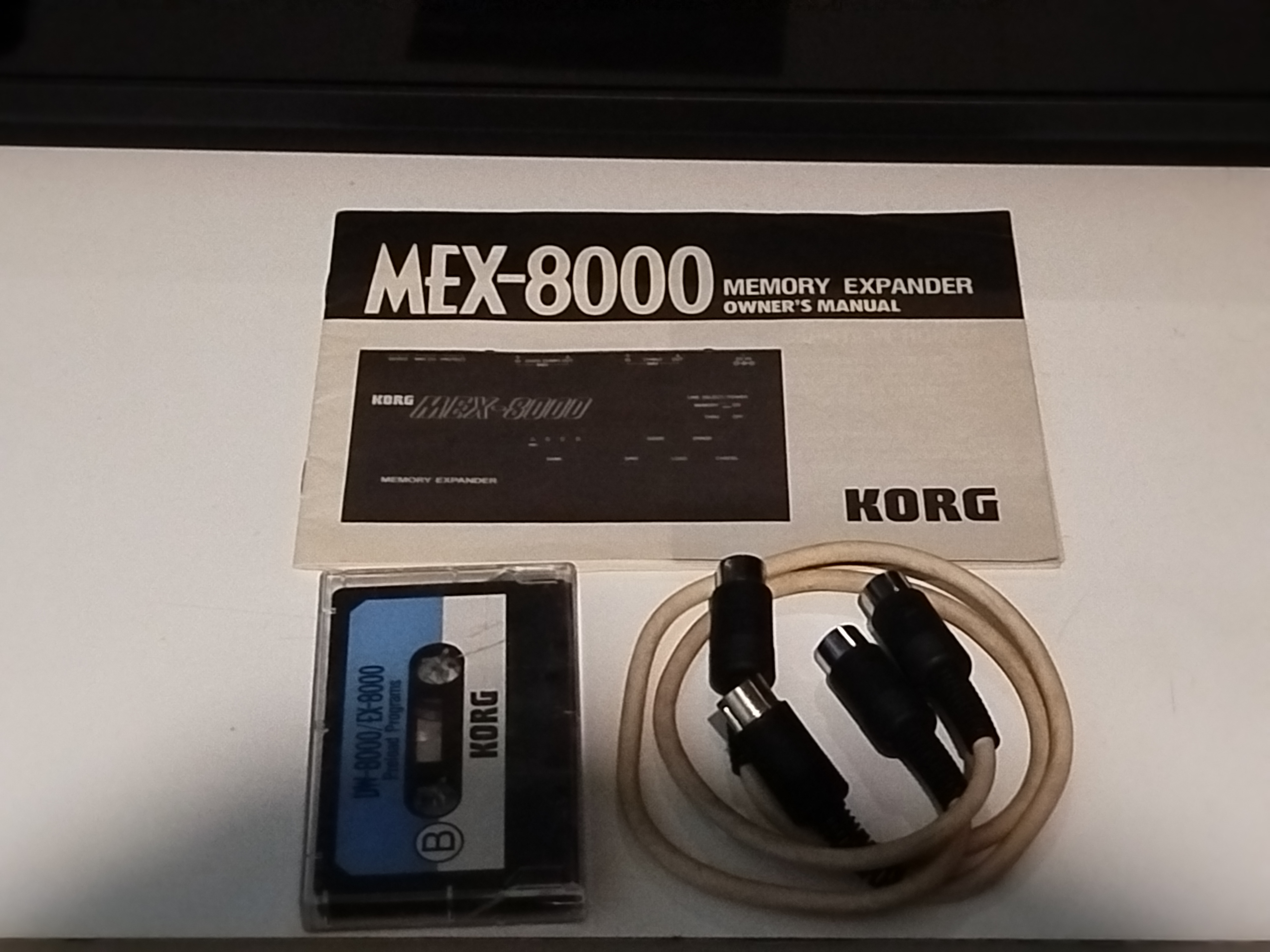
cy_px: 476
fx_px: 2715
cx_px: 635
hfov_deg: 26.3
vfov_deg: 19.9
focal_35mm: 74
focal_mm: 5.31
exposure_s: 1/17
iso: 1250
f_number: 1.7
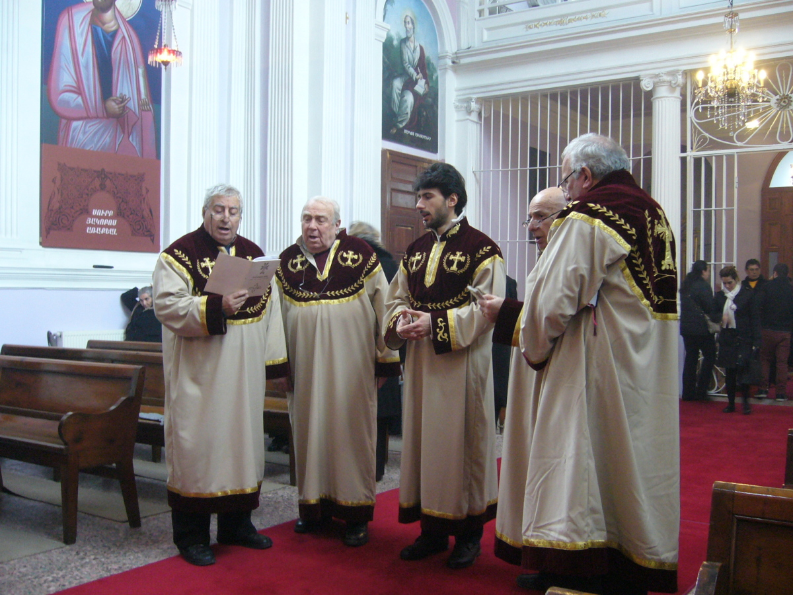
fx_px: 802
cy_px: 298
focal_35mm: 35
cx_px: 396
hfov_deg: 52.6
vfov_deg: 40.7
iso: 160
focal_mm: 5.8
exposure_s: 1/13
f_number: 2.8
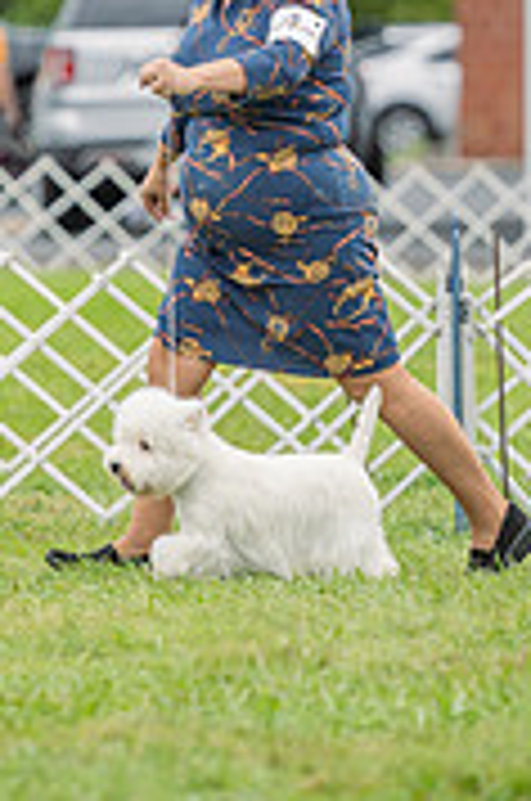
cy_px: -76
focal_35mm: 507
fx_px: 11260
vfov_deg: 4.1
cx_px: 99
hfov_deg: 2.7
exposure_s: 1/1250
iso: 400
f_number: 3.5
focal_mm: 200
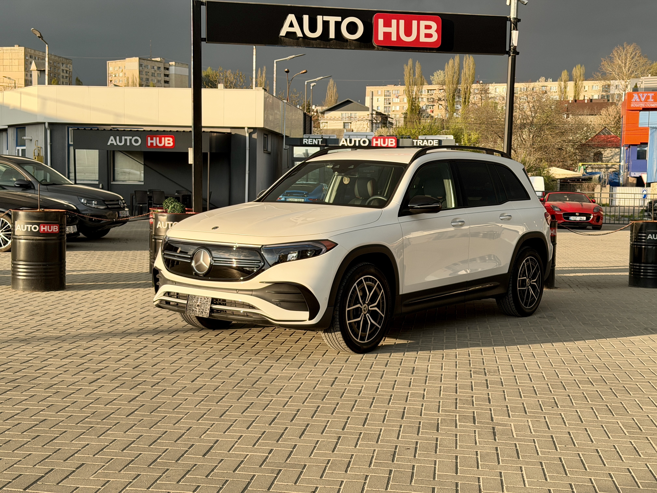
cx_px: 328
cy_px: 246
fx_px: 911
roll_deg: +0.4
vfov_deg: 30.3
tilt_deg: -3.4
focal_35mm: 48
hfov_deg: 39.7
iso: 64
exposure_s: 1/1203
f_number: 1.78
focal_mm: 6.76
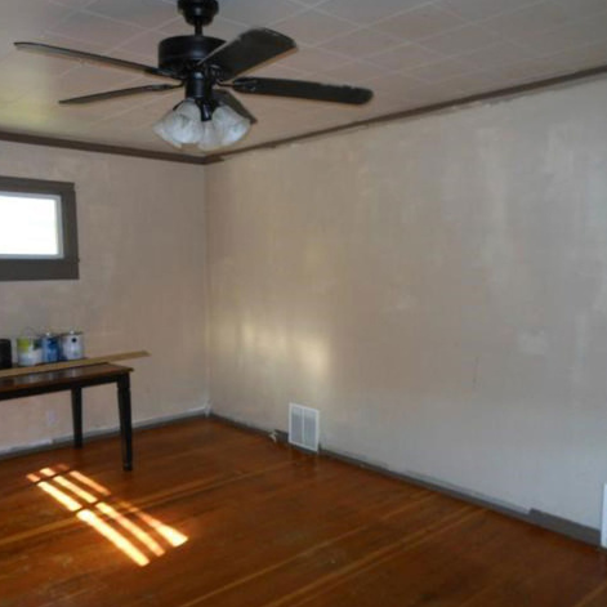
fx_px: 595
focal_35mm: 30
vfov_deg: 54.0
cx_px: 276
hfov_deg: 54.0
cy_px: 305
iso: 250
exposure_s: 1/25
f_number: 3.2
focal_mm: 4.5
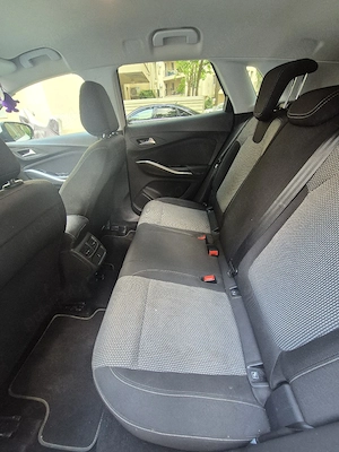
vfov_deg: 106.2
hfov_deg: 89.9
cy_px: 226
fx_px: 170
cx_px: 170
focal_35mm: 13
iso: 500
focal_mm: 2.2
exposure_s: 1/50
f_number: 2.2
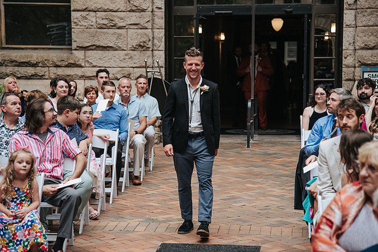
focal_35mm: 93
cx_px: 189
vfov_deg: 14.7
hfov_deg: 21.9
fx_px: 976
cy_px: 114
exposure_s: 1/500
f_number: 4
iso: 640
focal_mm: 85
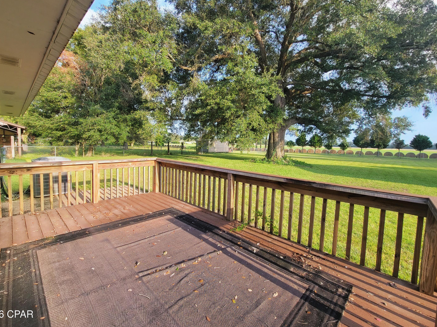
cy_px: 154
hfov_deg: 102.0
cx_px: 209
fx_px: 177
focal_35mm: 14
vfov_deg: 85.6
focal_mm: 2.2
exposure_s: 1/250
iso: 50
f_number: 2.2
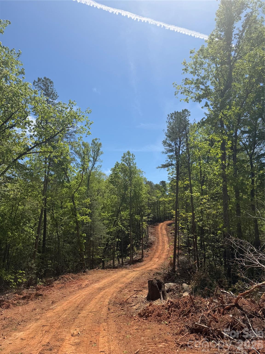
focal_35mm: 24
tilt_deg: +11.4
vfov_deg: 71.6
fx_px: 245
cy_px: 177
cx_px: 132
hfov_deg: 56.8
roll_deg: +0.6
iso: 80
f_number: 1.78
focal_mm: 6.76
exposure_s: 1/5319
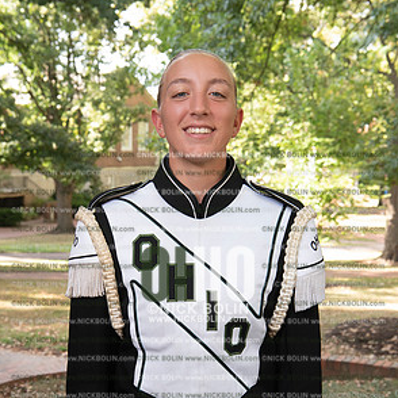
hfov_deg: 26.5
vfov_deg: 26.2
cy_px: 284
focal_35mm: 65
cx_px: 198
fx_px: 846
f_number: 8
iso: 800
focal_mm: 50
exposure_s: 1/100
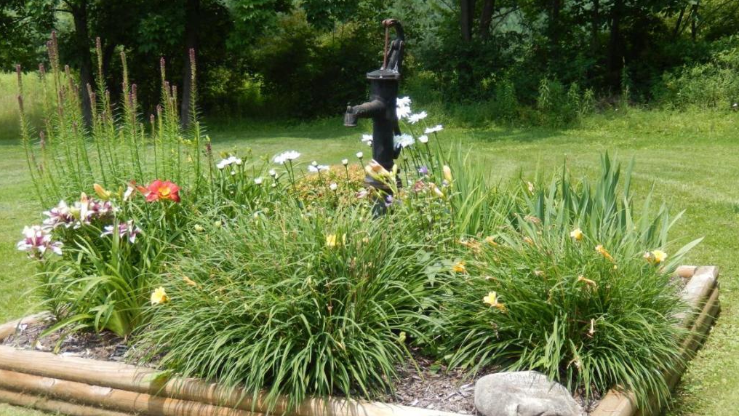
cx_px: 369
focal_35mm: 56
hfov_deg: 37.2
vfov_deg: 21.5
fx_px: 1098
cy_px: 231
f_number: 4.5
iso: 125
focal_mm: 9.2
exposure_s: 1/400
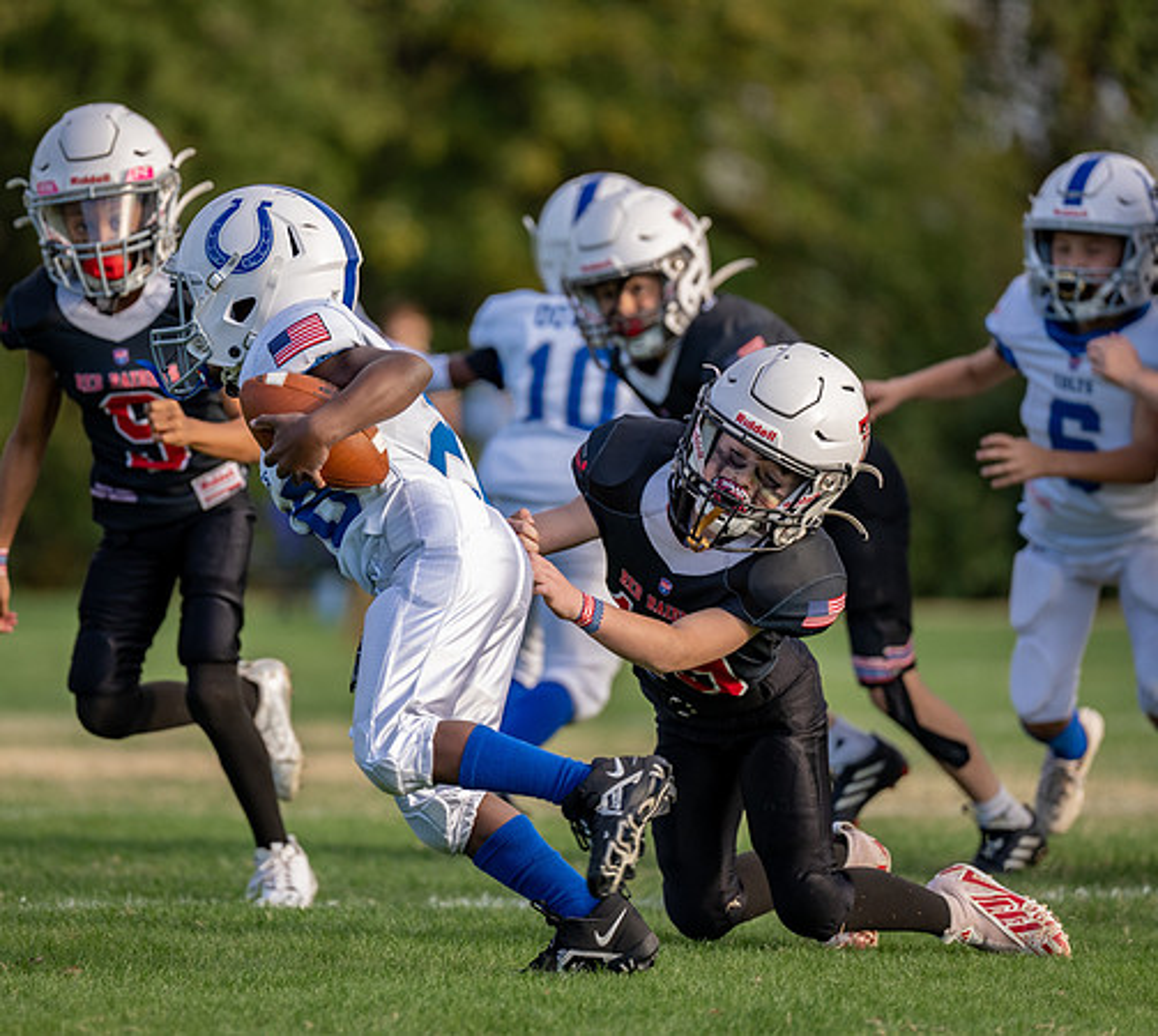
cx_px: 418
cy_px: 481
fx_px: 12133
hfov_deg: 5.5
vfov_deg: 4.9
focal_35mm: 338
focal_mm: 200
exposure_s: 1/1250
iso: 200
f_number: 2.8
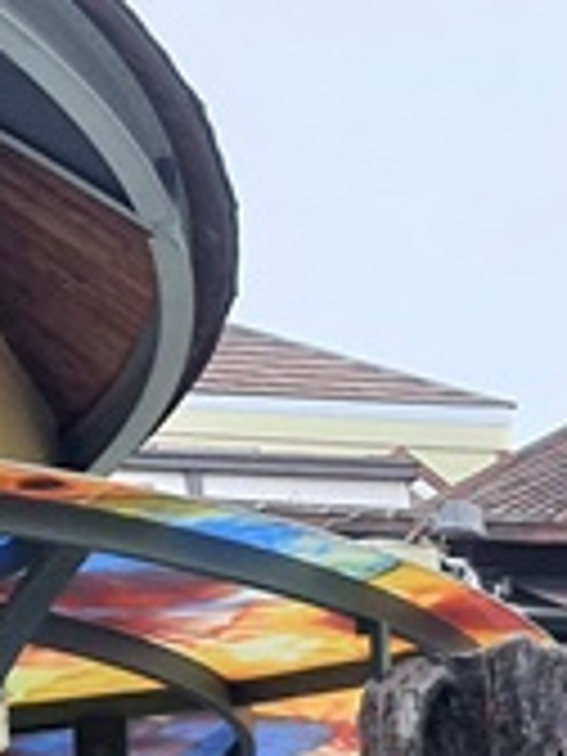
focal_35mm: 155
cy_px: 693
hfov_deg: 9.2
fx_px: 3385
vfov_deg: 12.6
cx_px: -364
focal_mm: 4.32
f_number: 1.7
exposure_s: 1/1184
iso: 50
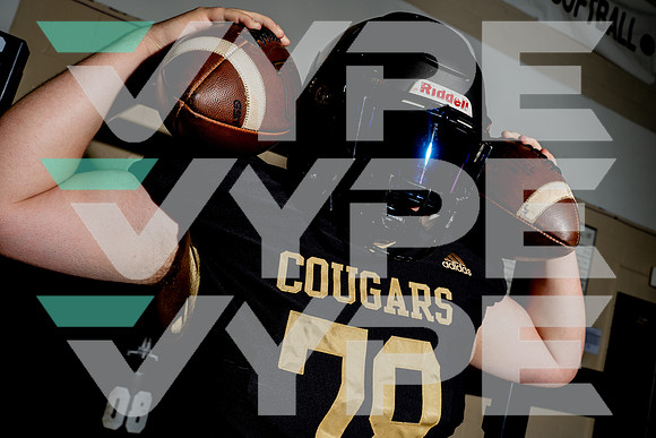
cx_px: 328
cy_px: 219
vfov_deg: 46.4
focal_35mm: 28
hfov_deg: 65.5
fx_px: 510
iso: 250
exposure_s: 1/250
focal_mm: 28
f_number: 8
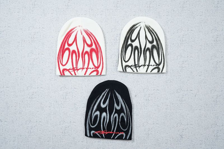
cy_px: 74
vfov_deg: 37.8
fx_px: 218
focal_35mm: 35
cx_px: 112
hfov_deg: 54.4
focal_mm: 35
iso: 1600
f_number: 10
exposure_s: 1/100
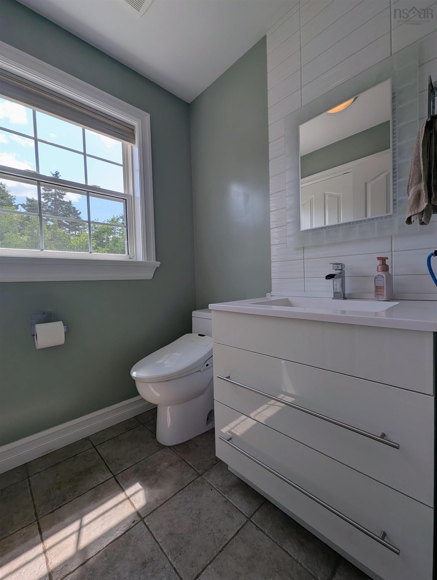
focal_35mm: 13
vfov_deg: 106.1
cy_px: 290
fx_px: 218
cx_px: 218
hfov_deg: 90.0
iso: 35
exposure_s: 1/515
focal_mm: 1.95
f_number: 2.2
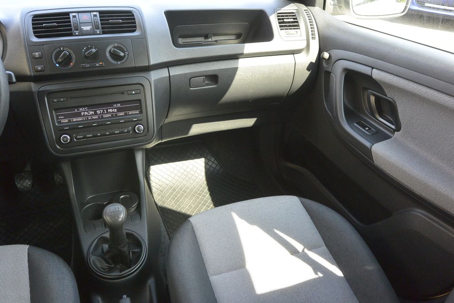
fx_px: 366
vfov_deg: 45.0
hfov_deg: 63.7
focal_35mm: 29
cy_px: 152
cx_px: 227
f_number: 3.5
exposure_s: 1/125
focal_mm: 11
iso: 320
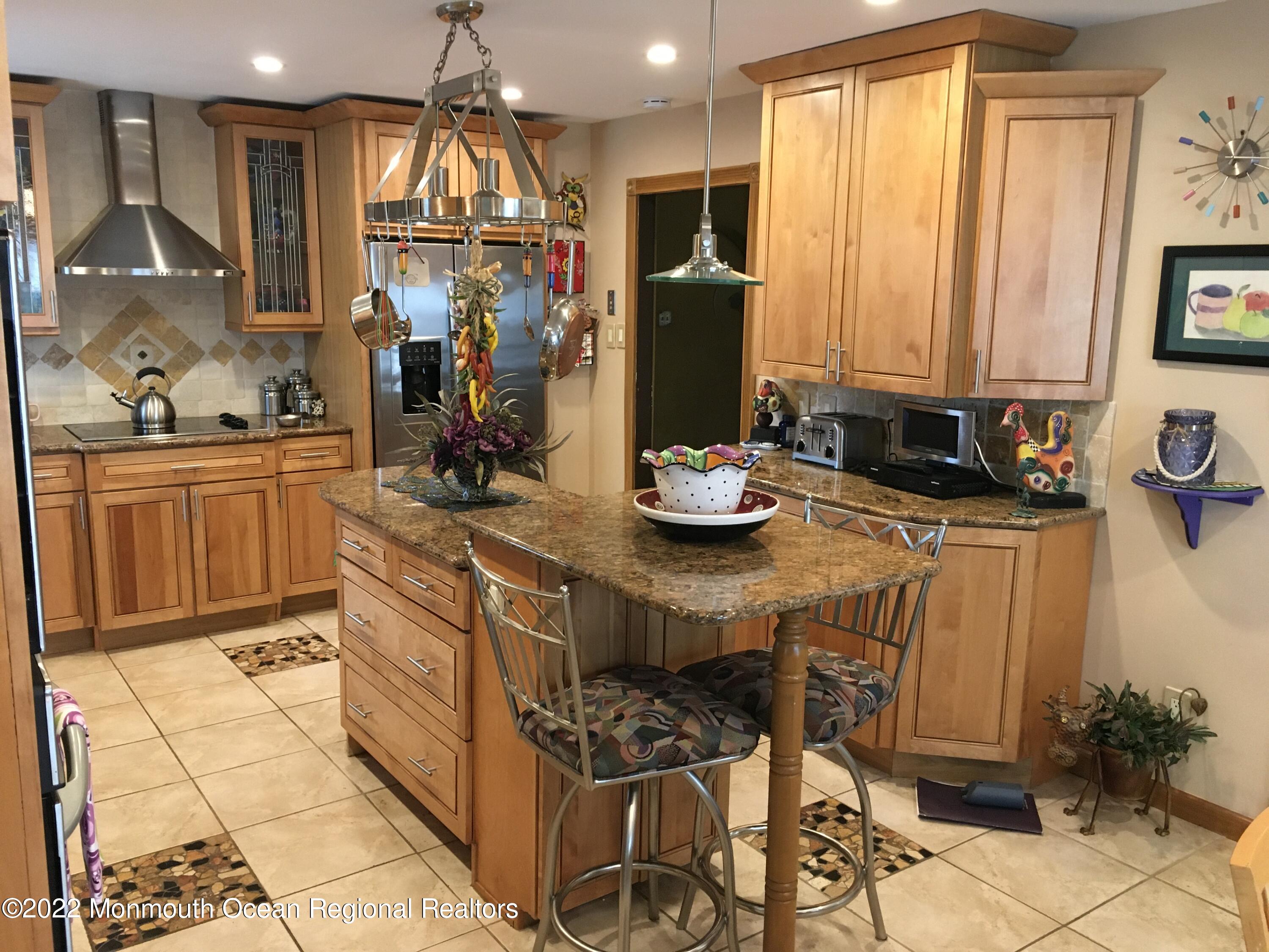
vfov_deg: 48.2
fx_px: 1063
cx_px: 634
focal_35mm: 29
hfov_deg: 61.7
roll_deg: -0.8
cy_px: 476
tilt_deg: -10.7
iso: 160
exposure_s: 1/30
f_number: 2.2
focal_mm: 4.15
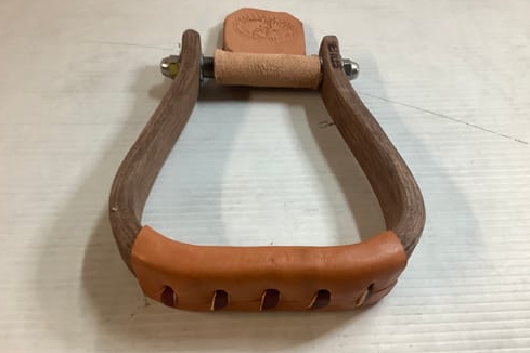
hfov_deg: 57.2
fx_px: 486
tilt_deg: -52.6
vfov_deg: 40.0
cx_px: 260
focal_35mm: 33
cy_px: 171
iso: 125
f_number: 2.4
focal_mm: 3.3
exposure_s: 1/50
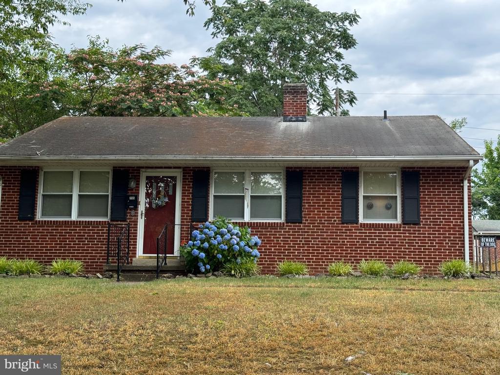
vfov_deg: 30.3
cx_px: 250
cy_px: 188
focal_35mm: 48
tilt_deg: +7.4
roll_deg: -1.1
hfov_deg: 39.7
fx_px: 693
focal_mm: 6.76
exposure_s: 1/765
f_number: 1.78
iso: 64
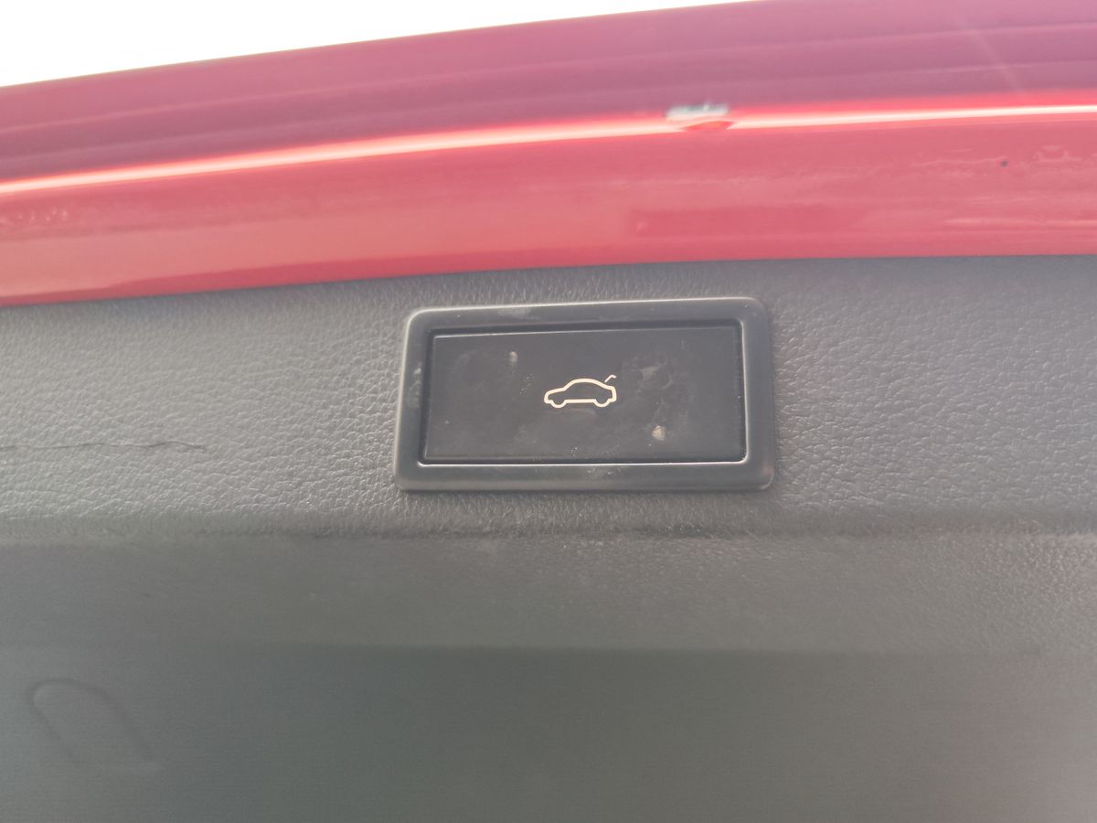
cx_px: 548
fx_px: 729
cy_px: 412
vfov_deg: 58.9
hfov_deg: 73.9
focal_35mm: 23
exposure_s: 1/400
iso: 474
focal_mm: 7.01
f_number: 1.69
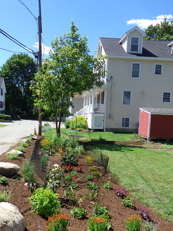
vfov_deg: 50.9
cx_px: 70
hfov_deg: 39.5
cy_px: 143
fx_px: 240
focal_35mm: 36
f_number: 4.2
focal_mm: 5
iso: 125
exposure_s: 1/500
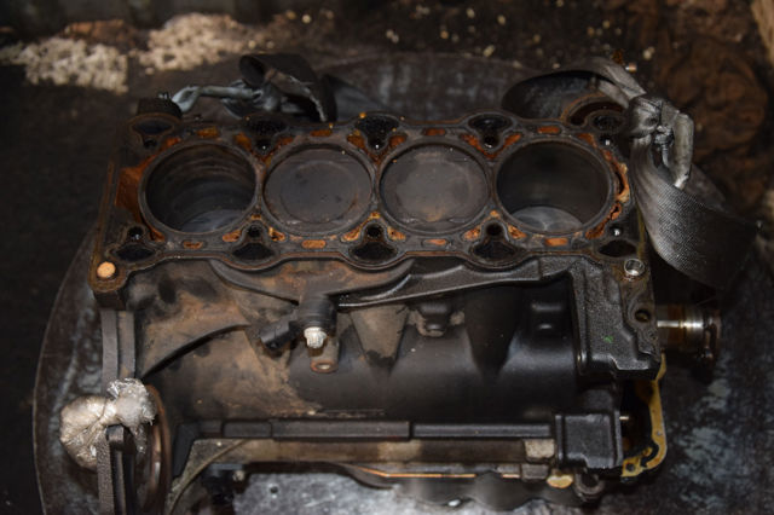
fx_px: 1128
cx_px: 387
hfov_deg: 37.9
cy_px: 258
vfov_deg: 25.7
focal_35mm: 52
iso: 800
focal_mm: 35
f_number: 5
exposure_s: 1/60
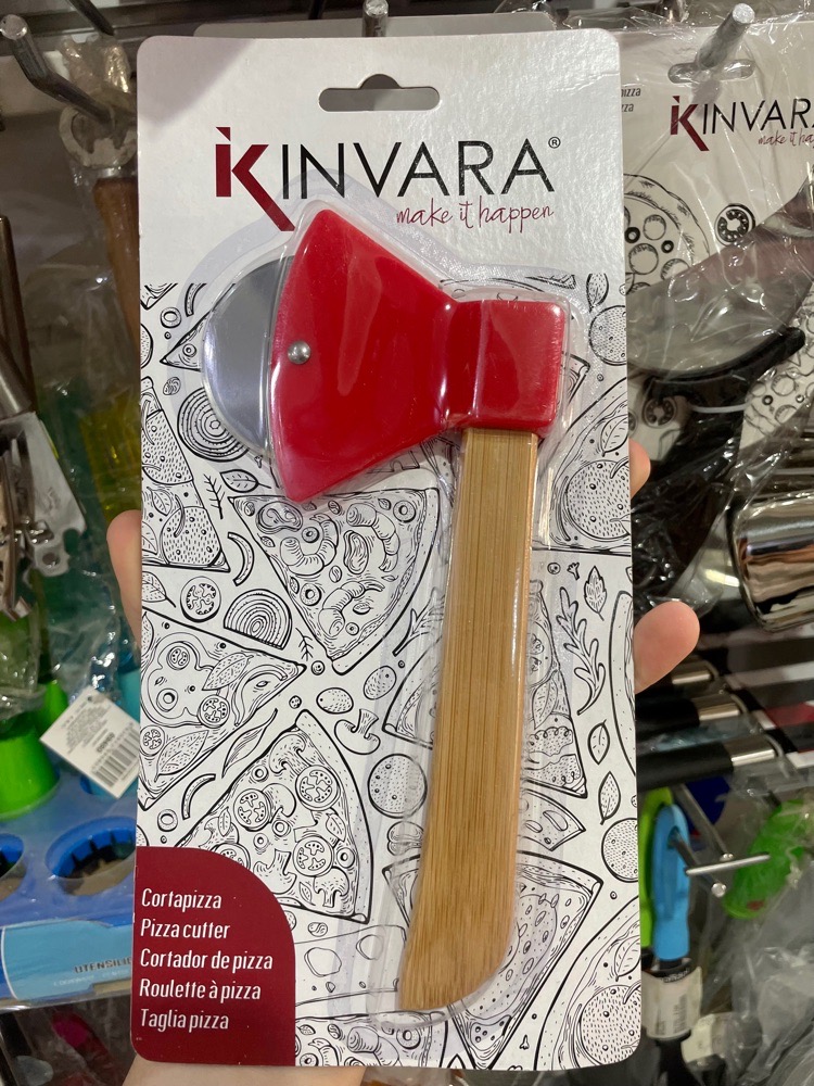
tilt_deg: -26.6
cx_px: 407
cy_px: 543
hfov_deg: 53.1
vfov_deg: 67.3
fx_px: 815
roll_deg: +5.0
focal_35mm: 26
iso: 100
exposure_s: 1/50
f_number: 1.6
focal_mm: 4.2
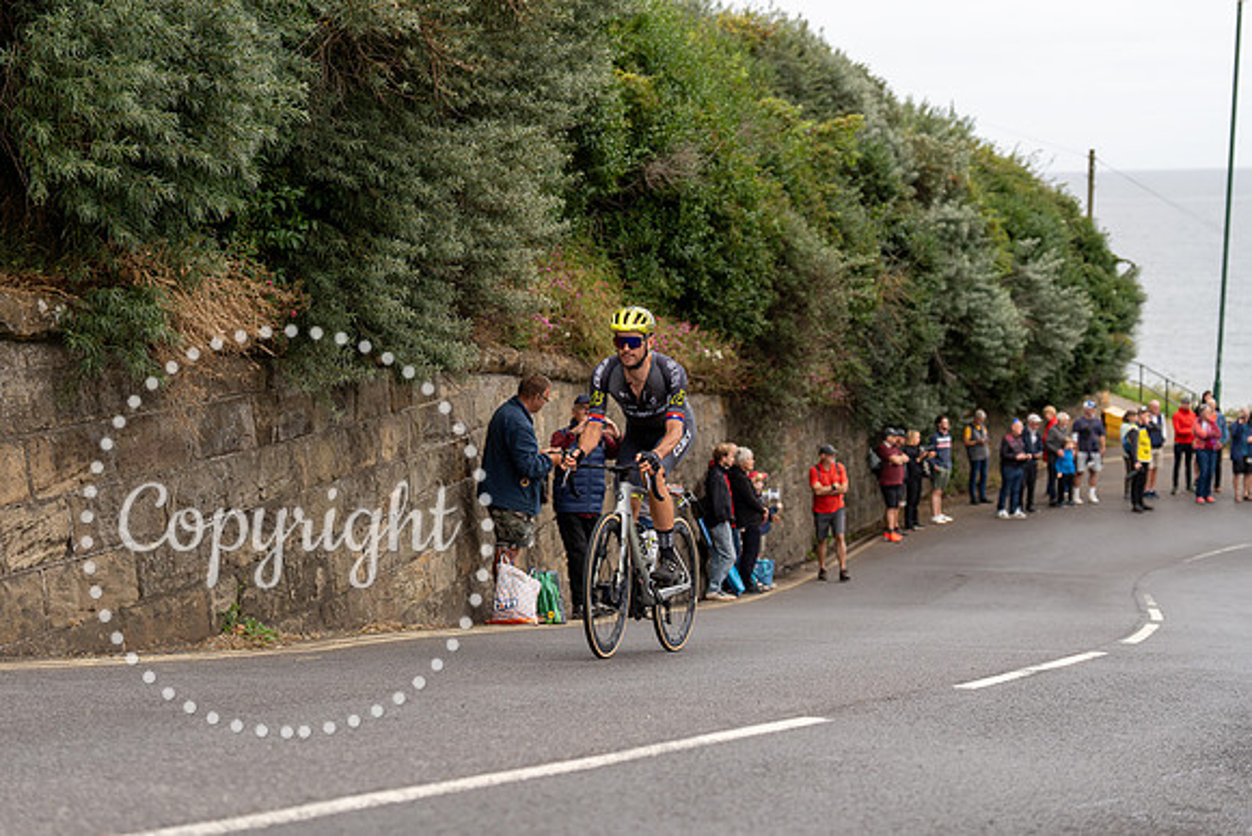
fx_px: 2435
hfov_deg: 28.8
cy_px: 418
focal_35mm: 70
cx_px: 626
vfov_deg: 19.5
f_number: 3.5
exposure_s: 1/1000
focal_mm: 70
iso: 320
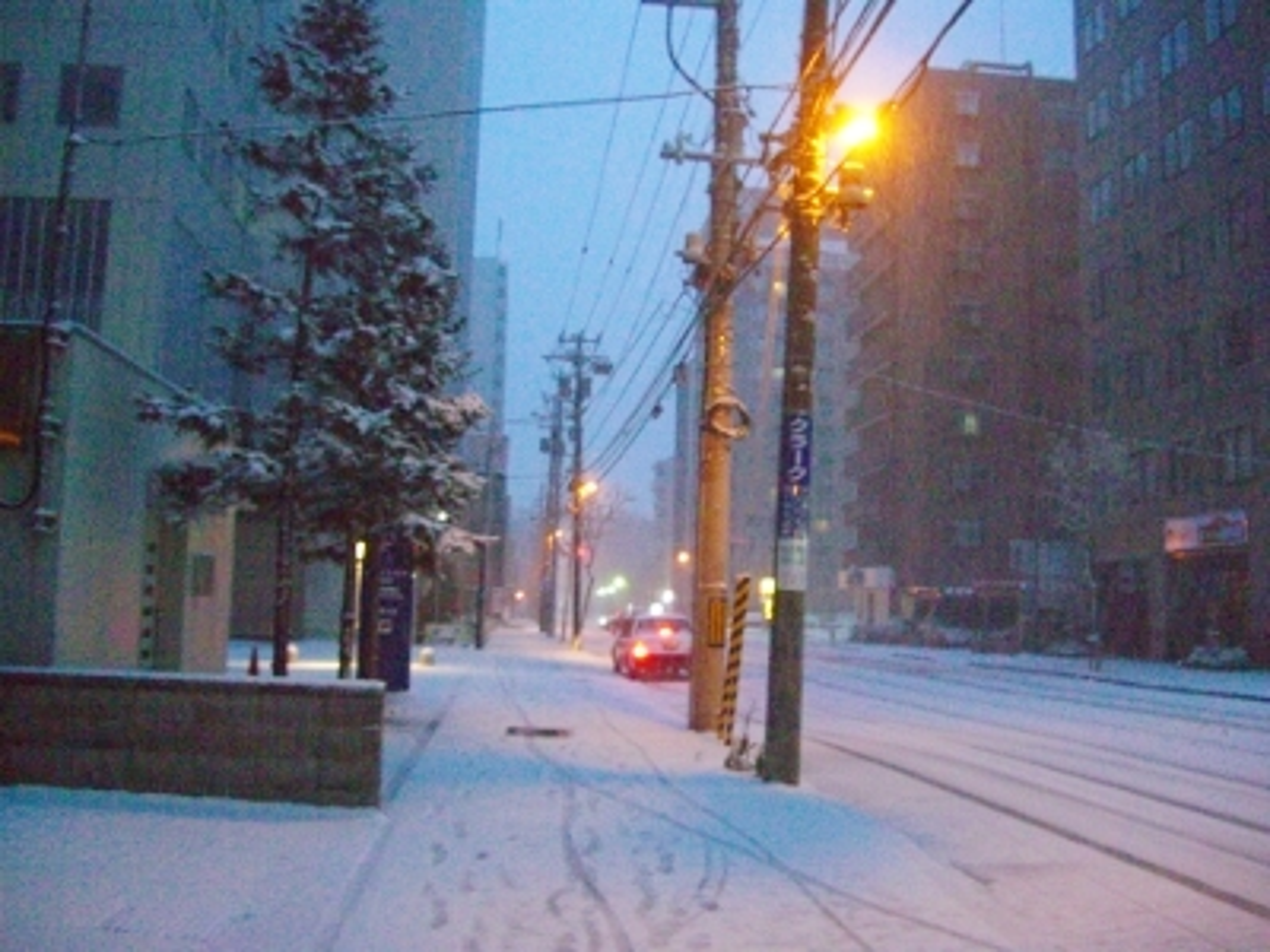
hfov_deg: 49.0
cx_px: 635
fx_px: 1394
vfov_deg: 37.7
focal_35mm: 38
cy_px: 476
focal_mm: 7.9
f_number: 2.8
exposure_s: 1/30
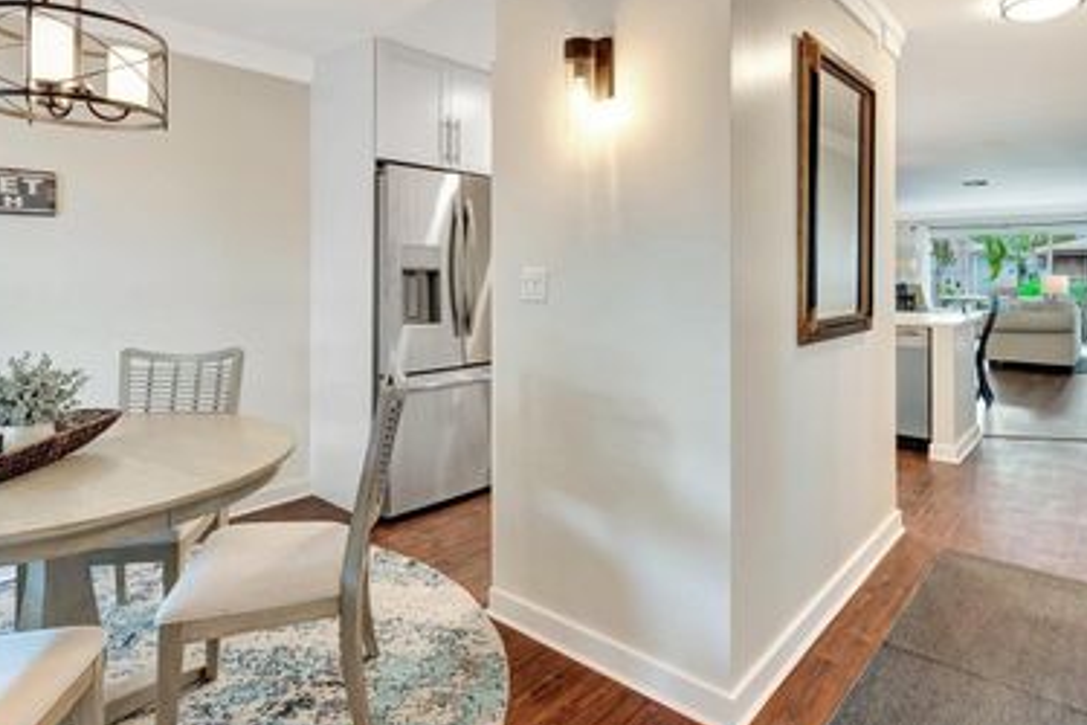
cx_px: 594
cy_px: 277
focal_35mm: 20
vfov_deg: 61.2
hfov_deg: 83.8
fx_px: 604
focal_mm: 10
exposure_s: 1/8
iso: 1100
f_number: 8
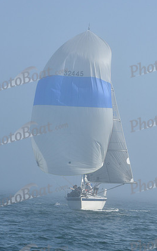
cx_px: 99
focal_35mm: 175
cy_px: 156
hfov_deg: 7.5
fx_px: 1197
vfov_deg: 12.0
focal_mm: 125
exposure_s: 1/1250
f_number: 9
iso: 320
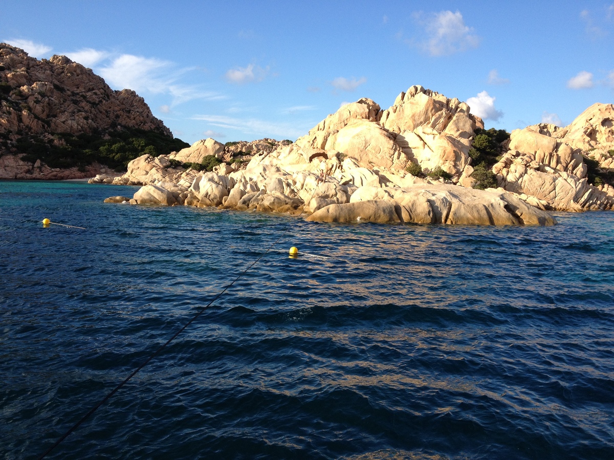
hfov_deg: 52.6
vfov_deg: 40.7
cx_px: 307
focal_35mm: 35
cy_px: 230
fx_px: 621
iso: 64
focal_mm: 4.28
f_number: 2.4
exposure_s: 1/935
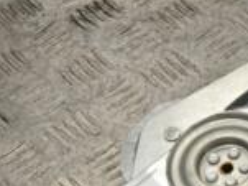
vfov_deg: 11.4
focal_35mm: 126
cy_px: 258
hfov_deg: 15.4
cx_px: 253
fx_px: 902
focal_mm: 22
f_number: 3.8
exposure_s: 1/60
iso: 100
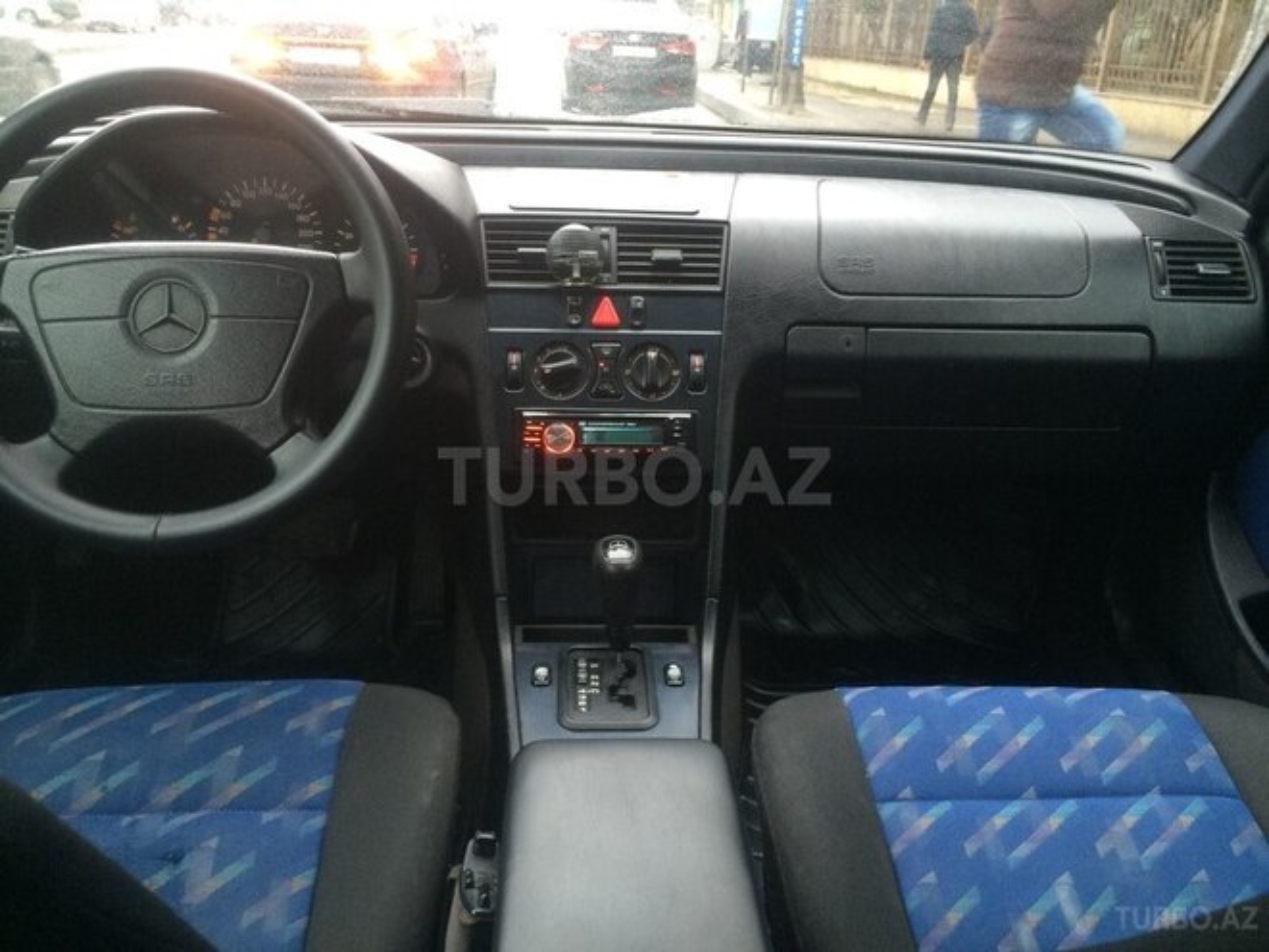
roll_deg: -2.8
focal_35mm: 29
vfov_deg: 48.2
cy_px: 476
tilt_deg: -22.9
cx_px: 634
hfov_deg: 61.7
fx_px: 1063
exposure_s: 1/33
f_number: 2.2
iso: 160
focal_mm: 4.15
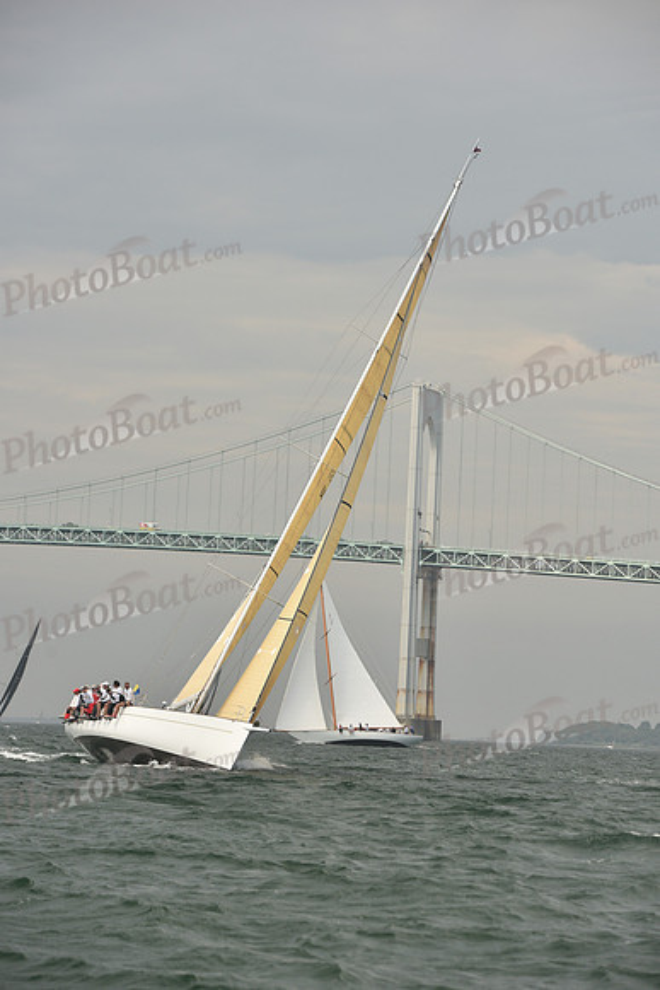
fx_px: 3353
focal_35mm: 122
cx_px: 330
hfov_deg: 11.2
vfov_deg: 16.8
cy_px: 495
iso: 250
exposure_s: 1/640
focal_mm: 122
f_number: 5.6
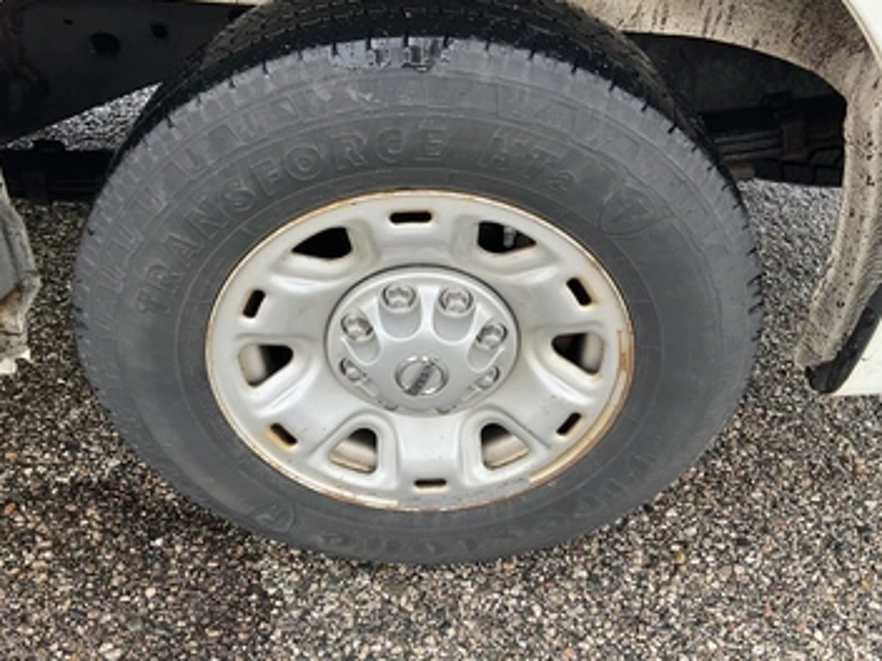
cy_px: 333
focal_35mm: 33
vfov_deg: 42.9
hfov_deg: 55.3
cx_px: 449
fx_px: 841
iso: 32
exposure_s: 1/138
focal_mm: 3
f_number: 1.8
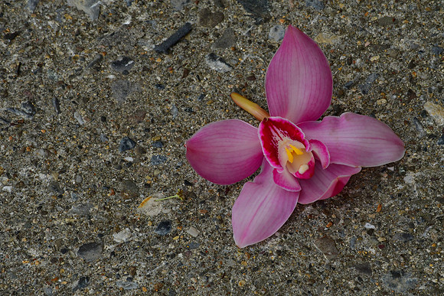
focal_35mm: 180
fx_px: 2220
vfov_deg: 7.6
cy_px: 148
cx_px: 222
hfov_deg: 11.4
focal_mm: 120
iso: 800
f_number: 16
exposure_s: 1/200
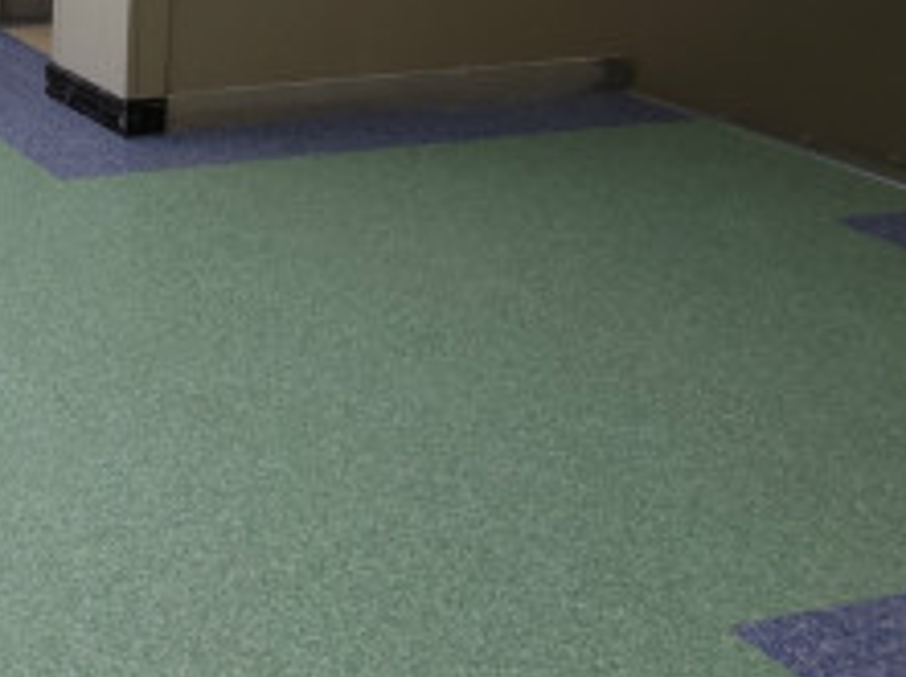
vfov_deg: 21.0
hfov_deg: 24.7
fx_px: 1777
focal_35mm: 68
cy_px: 33
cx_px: -283
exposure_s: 1/349
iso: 50
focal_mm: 4.71
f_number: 1.8
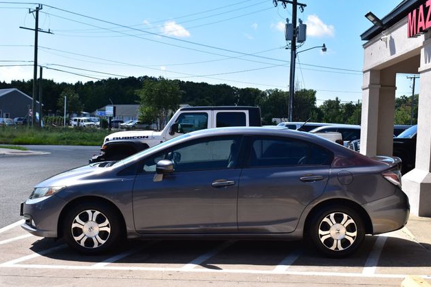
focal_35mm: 52
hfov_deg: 38.2
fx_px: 623
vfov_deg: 26.0
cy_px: 141
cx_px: 217
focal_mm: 34
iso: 400
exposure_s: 1/500
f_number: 11
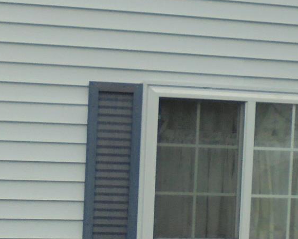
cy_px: 229
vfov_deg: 11.8
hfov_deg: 14.6
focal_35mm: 130
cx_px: 17
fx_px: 1147
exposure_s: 1/500
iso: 100
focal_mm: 5.3
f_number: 3.7
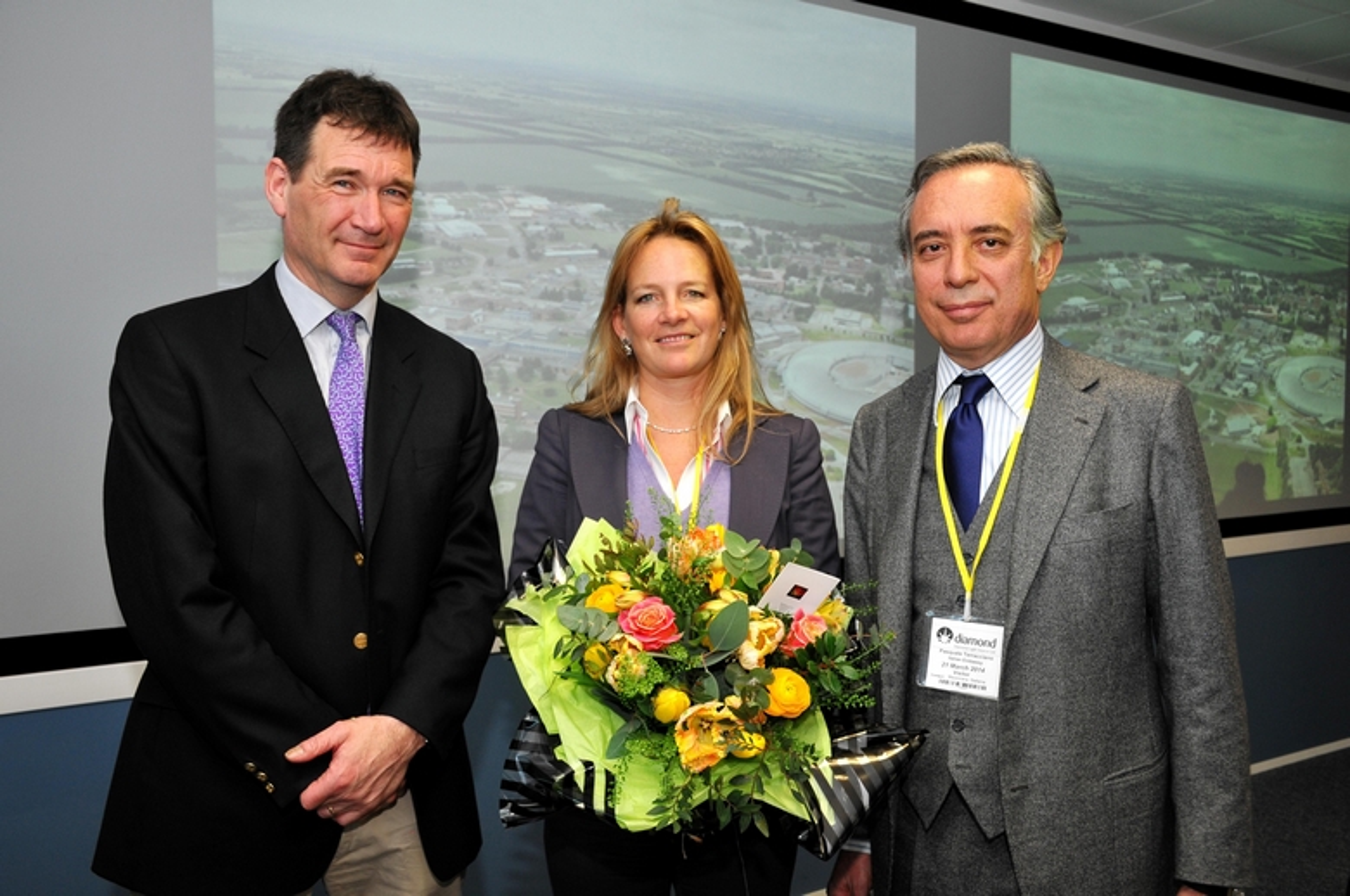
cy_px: 448
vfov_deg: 38.3
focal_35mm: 34
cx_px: 675
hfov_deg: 55.2
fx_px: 1292
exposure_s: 1/50
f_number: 5.6
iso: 400
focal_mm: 23
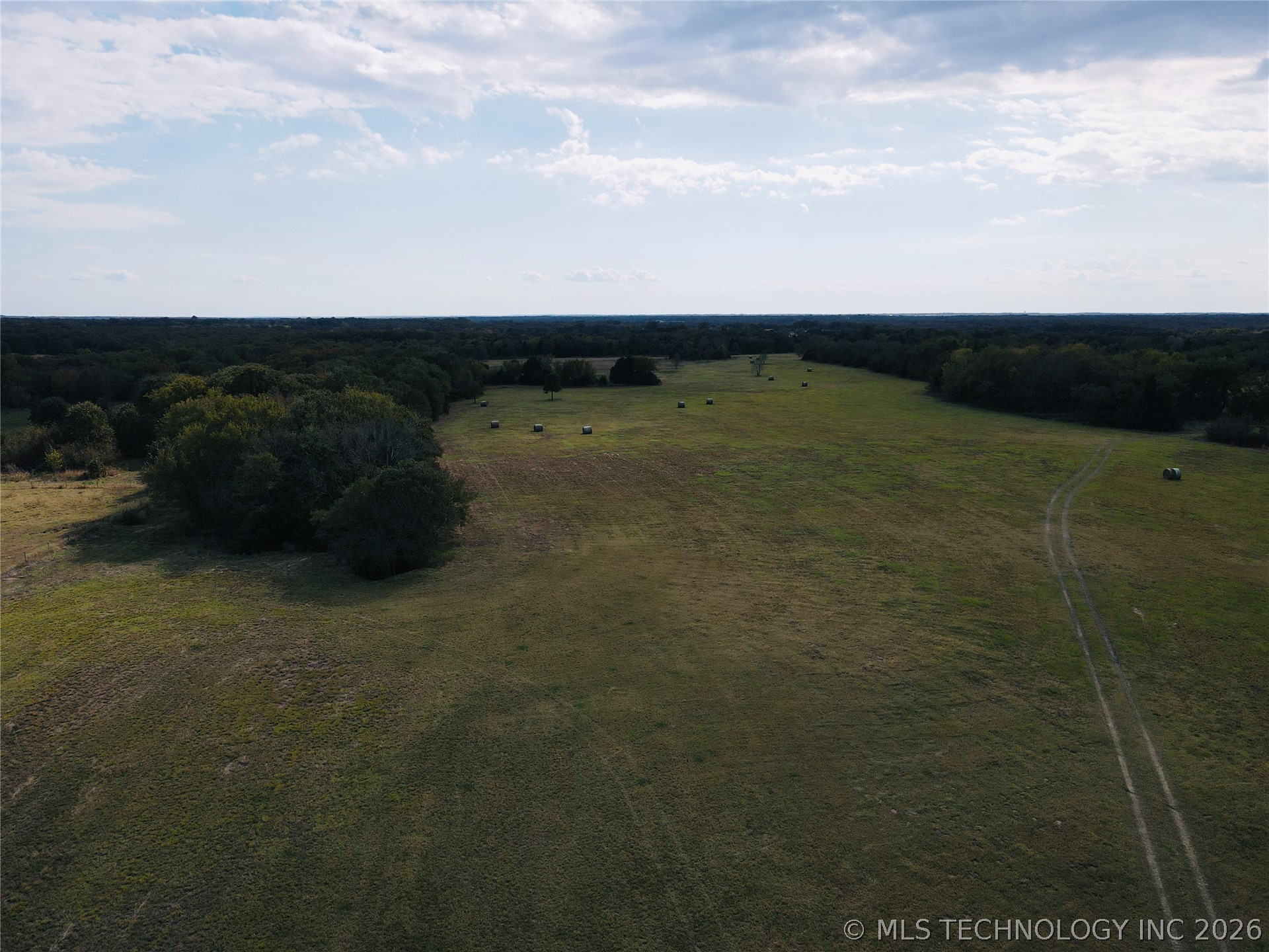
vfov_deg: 56.8
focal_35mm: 24
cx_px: 634
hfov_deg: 71.6
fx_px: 880
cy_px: 476
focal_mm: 4.5
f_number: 2.8
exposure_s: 1/1000
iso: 100
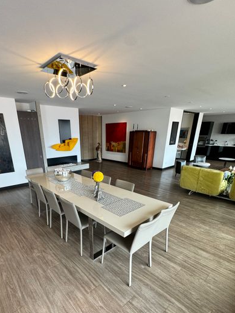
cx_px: 100
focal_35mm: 18
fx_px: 163
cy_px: 198
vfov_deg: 85.9
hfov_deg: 71.1
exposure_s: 1/120
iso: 100
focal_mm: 2.22
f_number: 2.2
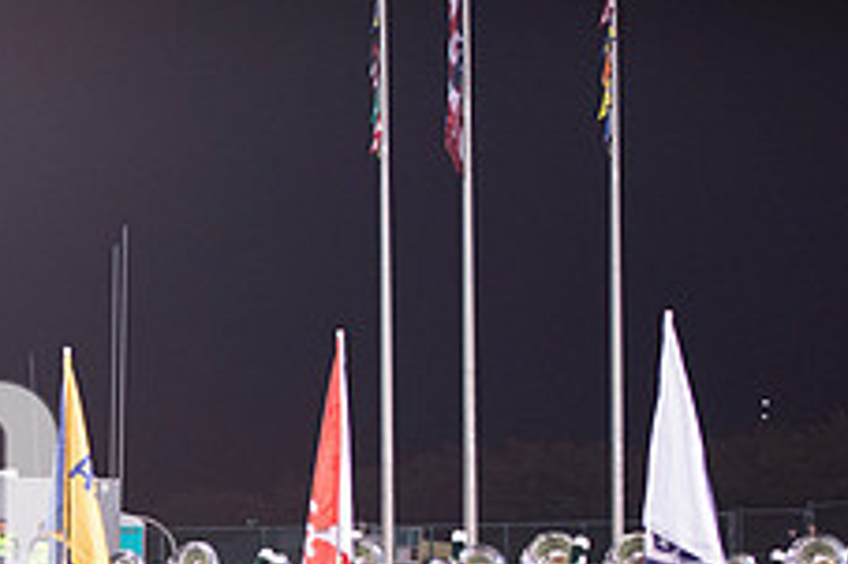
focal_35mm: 179
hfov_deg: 11.2
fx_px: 4213
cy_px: 557
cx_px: -224
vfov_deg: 7.6
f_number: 2.8
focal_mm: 70
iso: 2500
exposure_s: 1/400
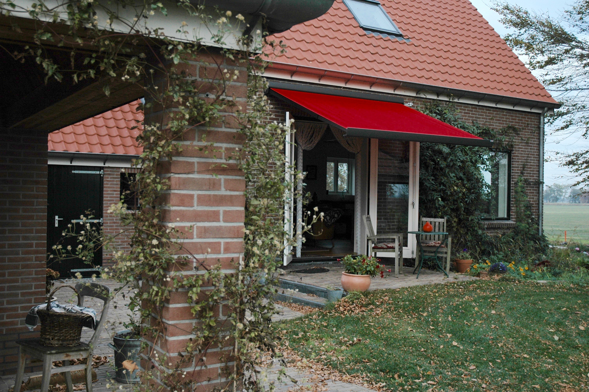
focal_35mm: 40
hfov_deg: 48.0
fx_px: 662
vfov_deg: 33.0
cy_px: 196
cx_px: 294
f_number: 4.5
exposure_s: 1/500
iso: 200
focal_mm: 27
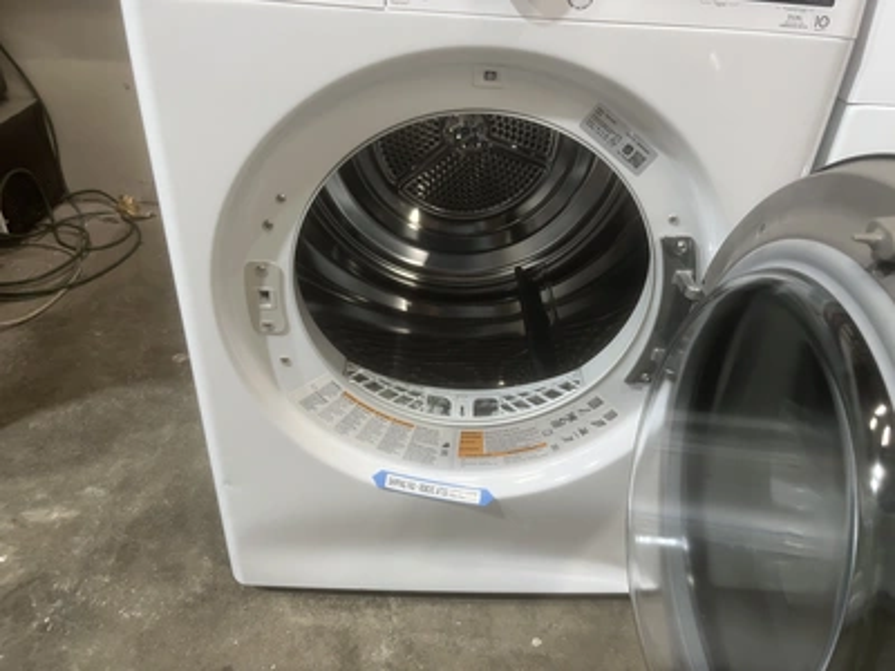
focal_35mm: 26
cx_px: 448
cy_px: 336
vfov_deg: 53.1
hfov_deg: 67.3
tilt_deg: -32.4
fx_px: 672
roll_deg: -1.7
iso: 100
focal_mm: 5.1
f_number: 1.6
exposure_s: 1/60
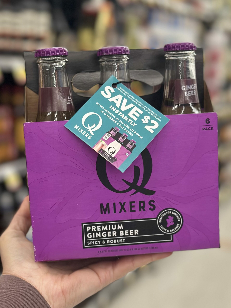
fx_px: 427
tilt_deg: -11.9
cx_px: 116
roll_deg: -5.1
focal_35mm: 48
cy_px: 154
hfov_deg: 30.3
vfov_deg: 39.7
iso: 160
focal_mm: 6.86
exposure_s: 1/125
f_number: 1.78
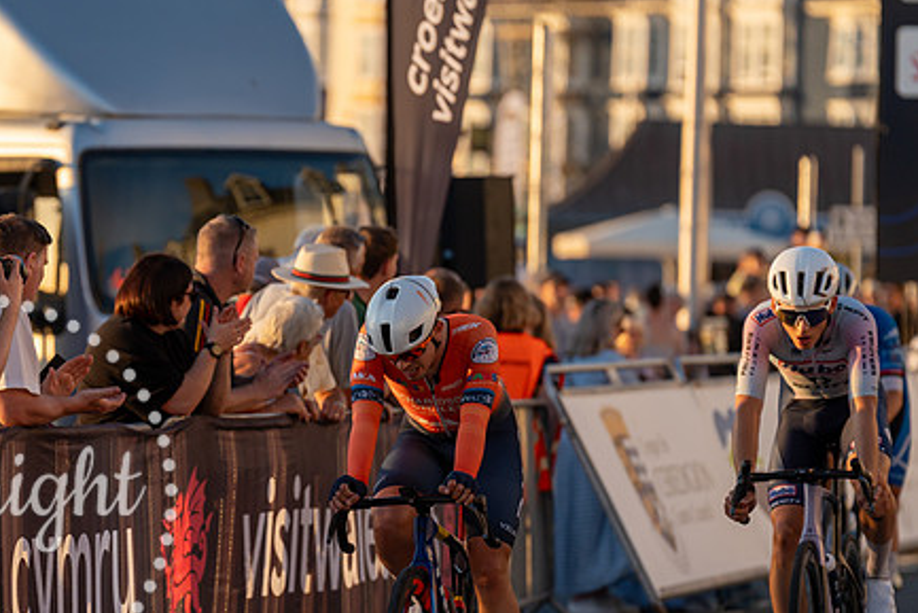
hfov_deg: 7.7
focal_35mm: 268
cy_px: 385
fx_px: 6836
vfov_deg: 5.1
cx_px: 307
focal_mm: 200
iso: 200
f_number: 3.5
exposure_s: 1/1000
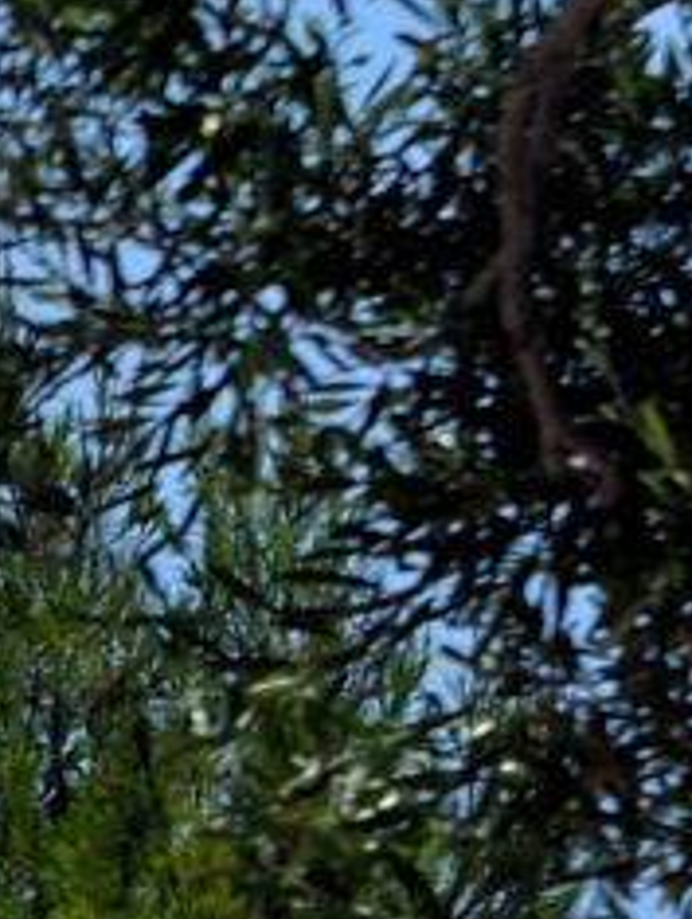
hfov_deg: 1.9
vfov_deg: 2.7
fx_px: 19458
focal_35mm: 732
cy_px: 1320
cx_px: -3960
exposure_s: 1/250
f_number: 8
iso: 100
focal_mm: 70
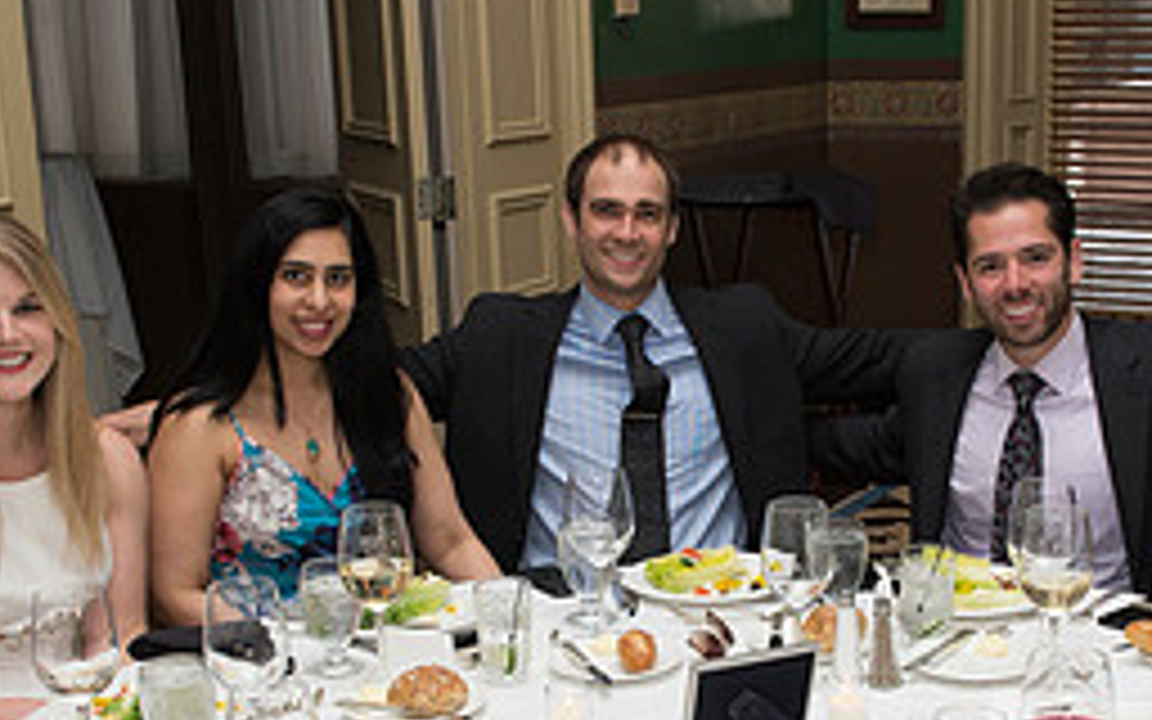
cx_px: 760
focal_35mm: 65
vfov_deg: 19.8
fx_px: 2041
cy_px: 590
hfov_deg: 31.3
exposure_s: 1/100
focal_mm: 27
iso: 1600
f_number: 8
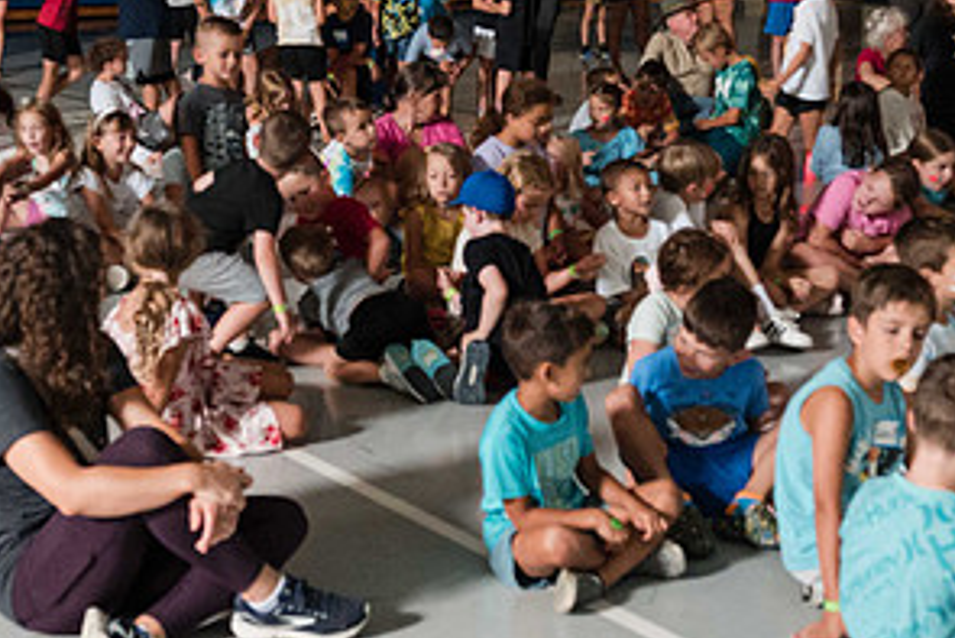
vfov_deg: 21.4
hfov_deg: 31.9
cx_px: 469
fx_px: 1672
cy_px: 155
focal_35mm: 63
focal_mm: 30
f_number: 4
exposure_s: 1/60
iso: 7200
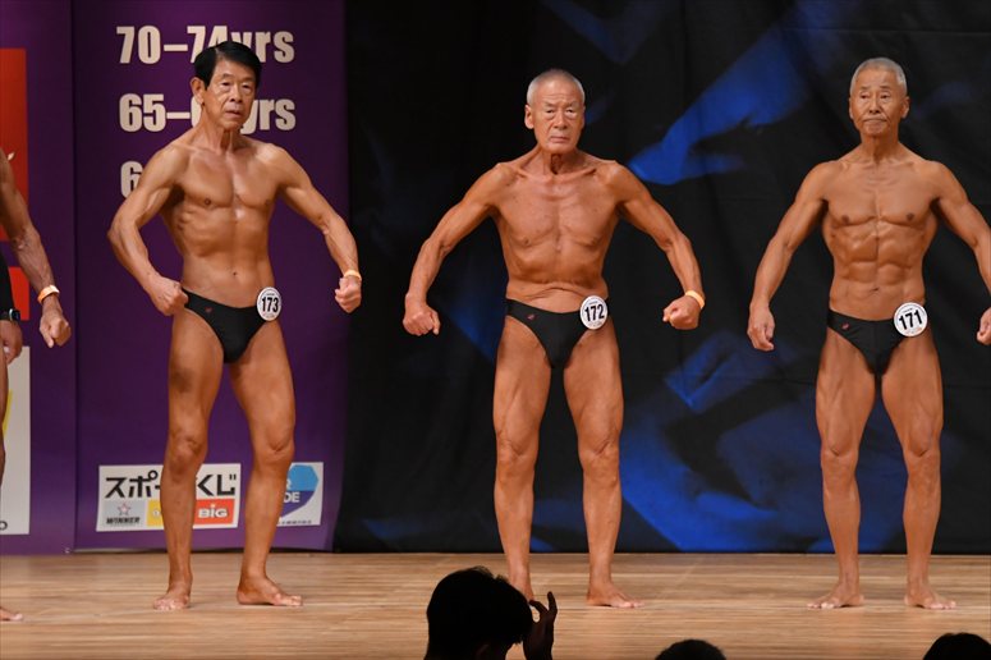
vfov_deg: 4.8
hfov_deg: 7.2
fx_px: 7842
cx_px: 496
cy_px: 330
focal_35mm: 285
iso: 3600
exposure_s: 1/400
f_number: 5.6
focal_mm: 190
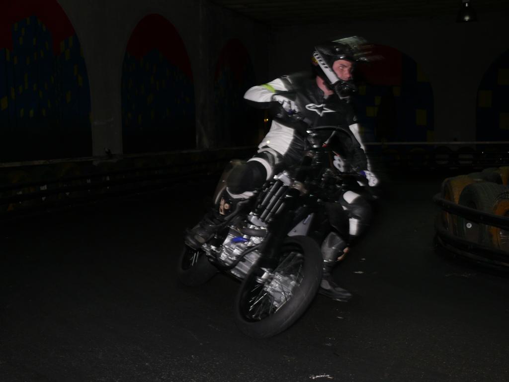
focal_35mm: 54
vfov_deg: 27.0
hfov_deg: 35.5
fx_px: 794
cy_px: 191
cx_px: 254
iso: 100
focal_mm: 11.4
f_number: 3.2
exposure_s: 1/30
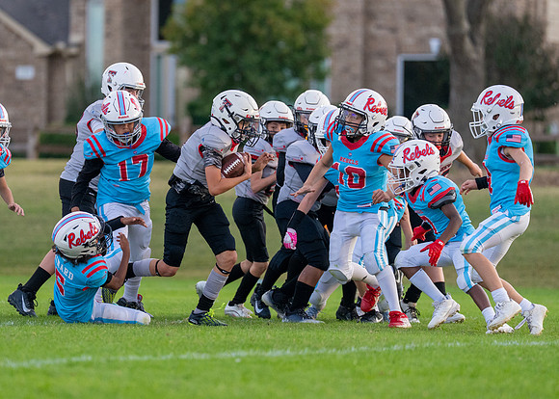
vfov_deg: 4.1
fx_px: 5546
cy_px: 184
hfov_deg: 5.8
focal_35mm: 349
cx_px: 196
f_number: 2.8
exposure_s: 1/1600
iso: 1000
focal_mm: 200
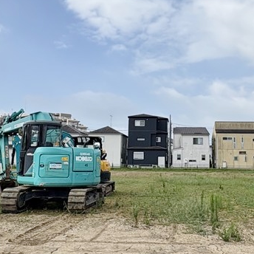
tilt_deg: +7.7
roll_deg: +1.1
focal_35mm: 46
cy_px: 110
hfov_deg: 36.5
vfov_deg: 36.7
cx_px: 161
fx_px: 382
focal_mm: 2.22
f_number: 2.2
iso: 50
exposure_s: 1/1536
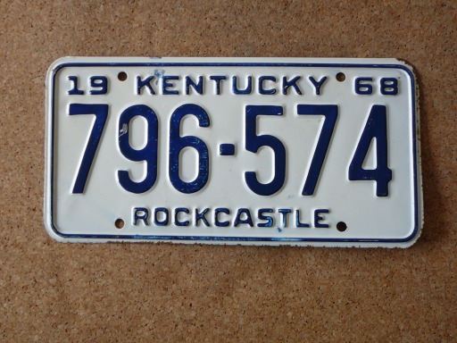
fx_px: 594
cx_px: 228
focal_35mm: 45
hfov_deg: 42.1
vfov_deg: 32.2
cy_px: 172
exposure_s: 1/40
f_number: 3.2
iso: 100
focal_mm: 6.7
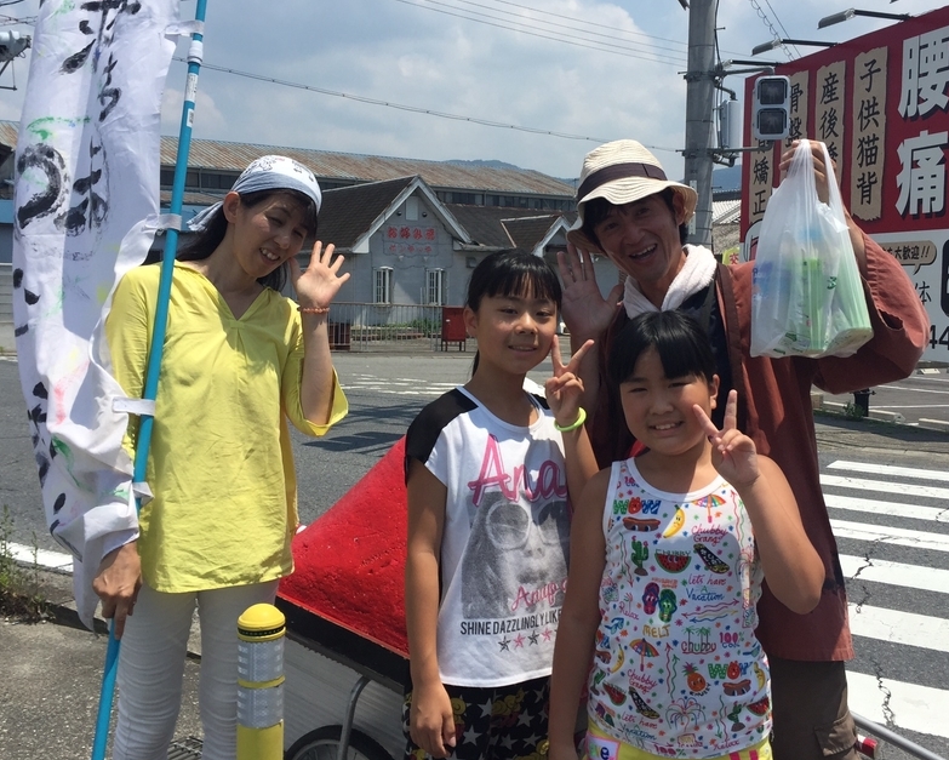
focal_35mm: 37
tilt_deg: -1.7
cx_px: 504
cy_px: 327
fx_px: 1040
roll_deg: -0.3
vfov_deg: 40.1
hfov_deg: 49.0
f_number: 2.2
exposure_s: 1/2825
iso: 32
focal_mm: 4.15
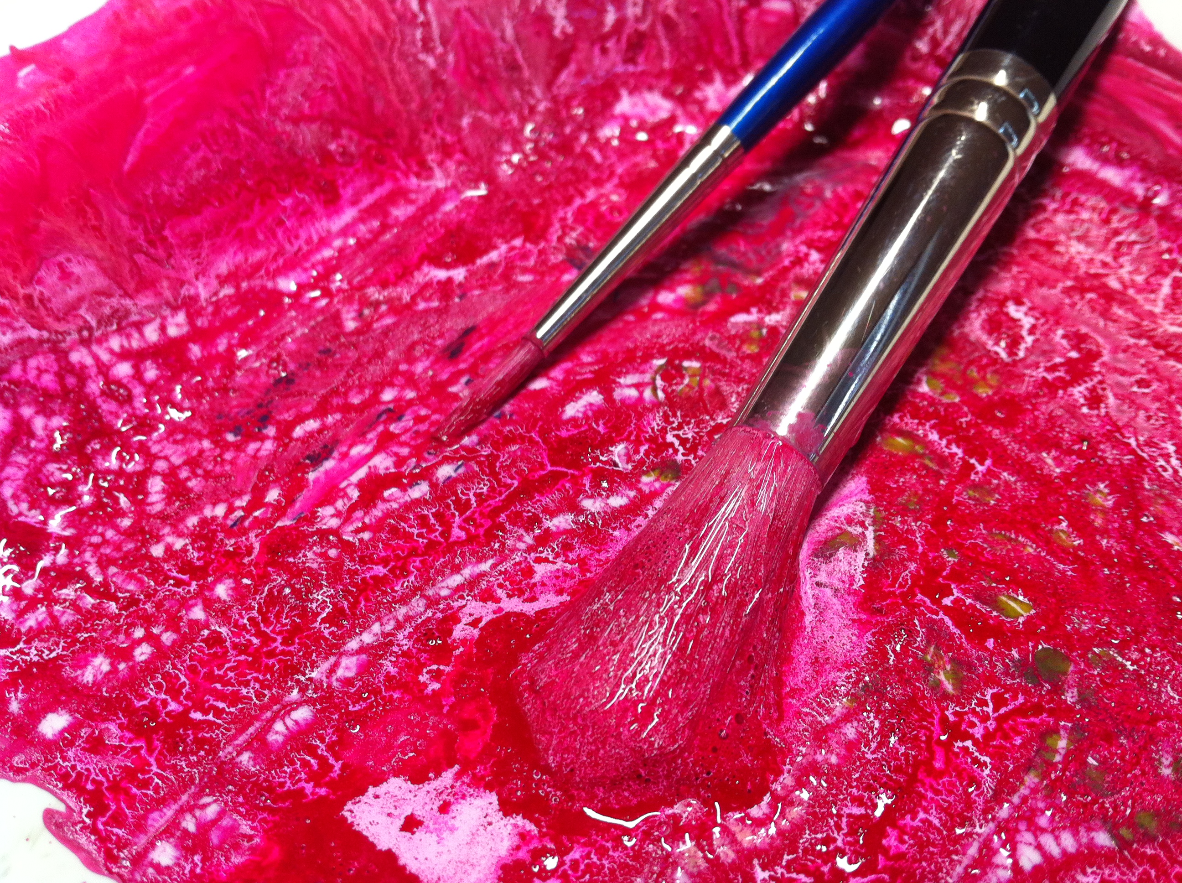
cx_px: 591
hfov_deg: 52.7
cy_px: 442
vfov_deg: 40.6
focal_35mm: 35
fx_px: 1193
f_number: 2.8
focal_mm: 3.85
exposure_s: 1/24
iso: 80
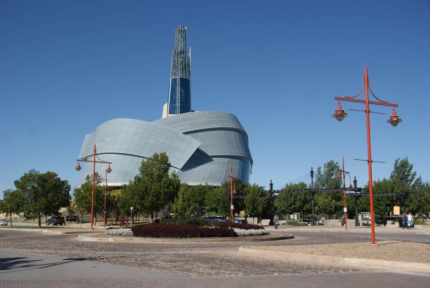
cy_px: 144
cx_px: 215
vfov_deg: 34.3
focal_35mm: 39
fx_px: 466
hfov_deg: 49.5
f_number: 5.6
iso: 100
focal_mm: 26
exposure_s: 1/800
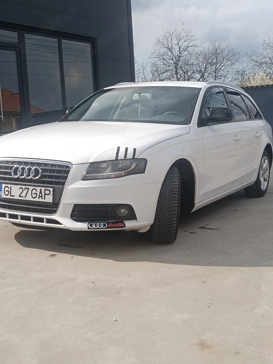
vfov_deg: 40.4
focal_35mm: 47
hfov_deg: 30.9
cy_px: 182
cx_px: 136
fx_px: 494
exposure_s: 1/833
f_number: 1.8
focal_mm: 3.98
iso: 64
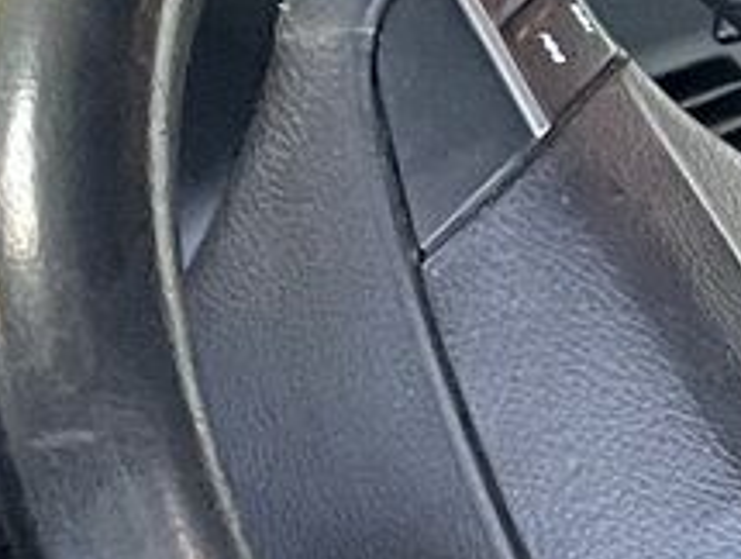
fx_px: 4417
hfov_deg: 8.0
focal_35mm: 206
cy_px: 1011
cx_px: 2342
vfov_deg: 7.0
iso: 400
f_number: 1.6
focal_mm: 4.2
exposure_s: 1/60
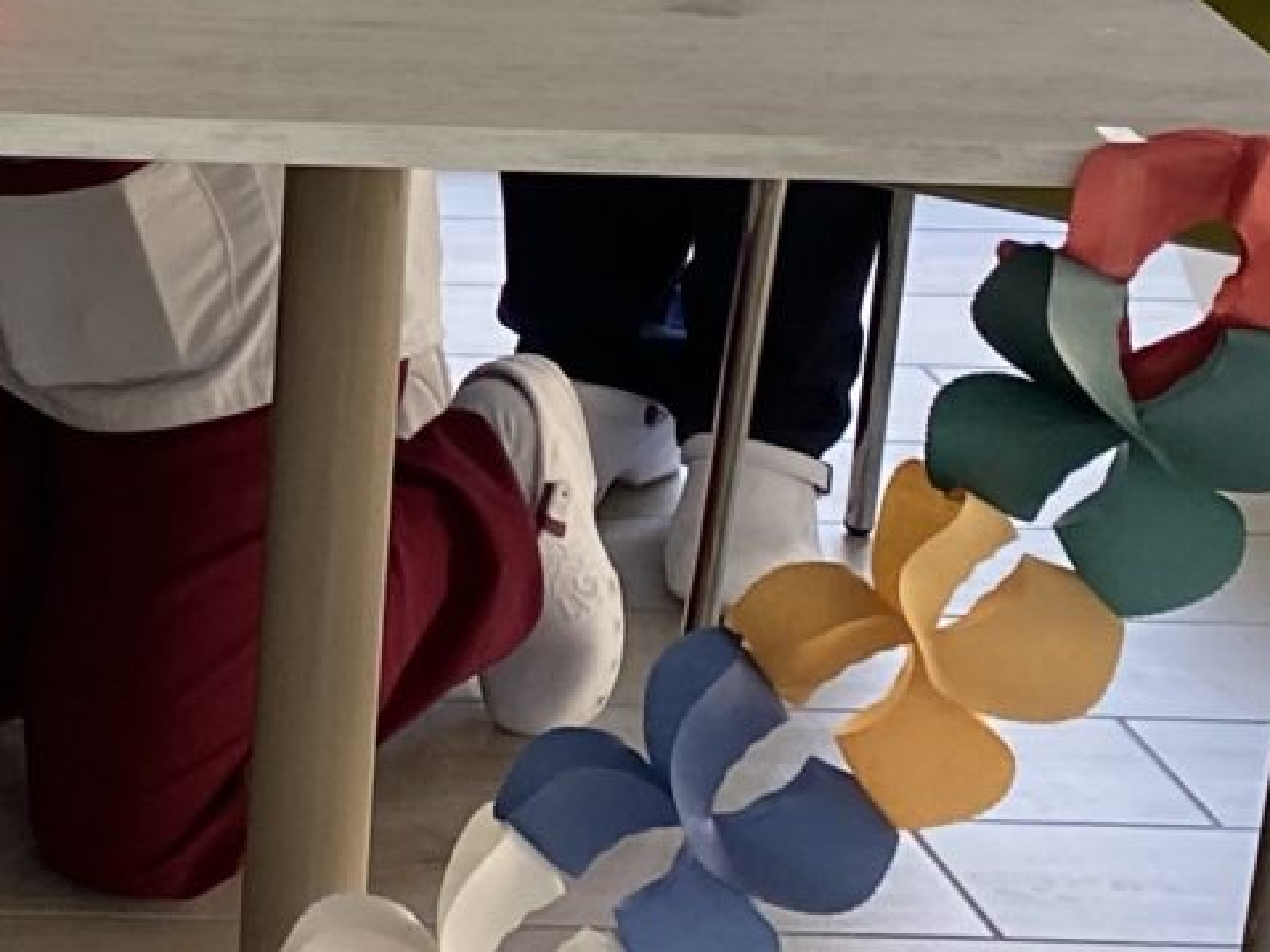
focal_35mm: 139
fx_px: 5098
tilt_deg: -8.5
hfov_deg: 12.5
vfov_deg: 10.1
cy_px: -743
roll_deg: -0.5
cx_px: -1249
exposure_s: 1/121
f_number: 1.8
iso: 80
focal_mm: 4.25
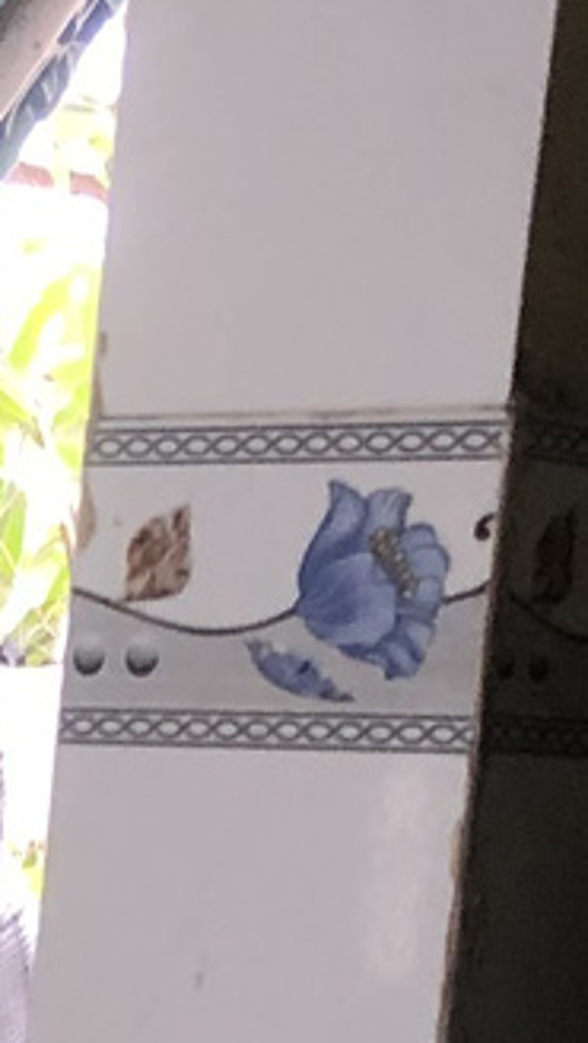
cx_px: -1262
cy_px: 2013
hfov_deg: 6.0
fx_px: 5145
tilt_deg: -11.6
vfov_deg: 10.7
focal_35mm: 186
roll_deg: -1.0
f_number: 1.8
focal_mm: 4
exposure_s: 1/30
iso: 32
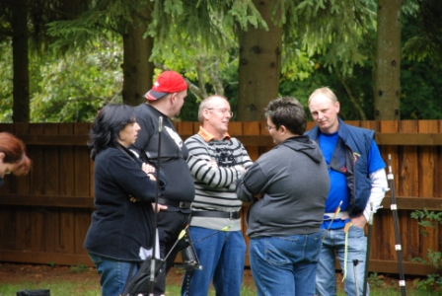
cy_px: 148
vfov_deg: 6.8
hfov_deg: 10.1
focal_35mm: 202
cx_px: 221
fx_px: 2489
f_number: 5.6
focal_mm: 135
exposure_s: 1/80
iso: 400
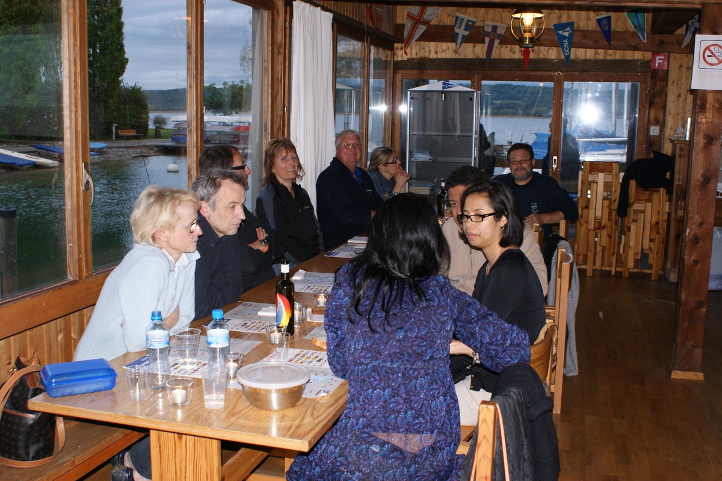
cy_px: 240
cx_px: 361
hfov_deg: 49.6
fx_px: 782
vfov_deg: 34.2
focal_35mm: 39
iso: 400
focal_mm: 26
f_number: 5.6
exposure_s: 1/60
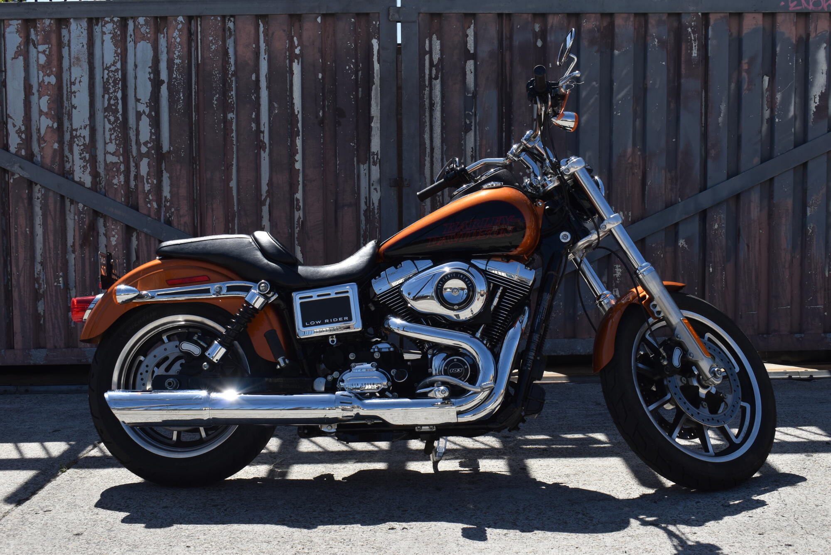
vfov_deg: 28.1
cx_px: 416
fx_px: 1108
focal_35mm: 48
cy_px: 278
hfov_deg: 41.1
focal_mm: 32
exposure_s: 1/320
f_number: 9
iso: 100
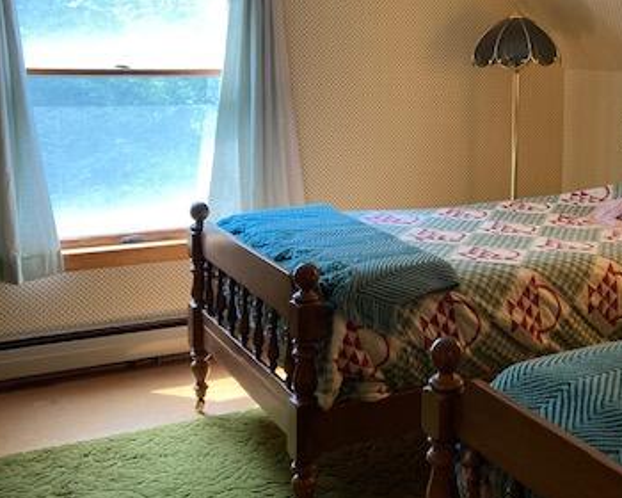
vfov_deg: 30.0
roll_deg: -0.7
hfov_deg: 36.4
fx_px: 920
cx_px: 474
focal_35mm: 50
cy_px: 167
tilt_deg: -6.9
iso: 80
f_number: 1.8
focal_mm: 3.99
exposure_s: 1/72
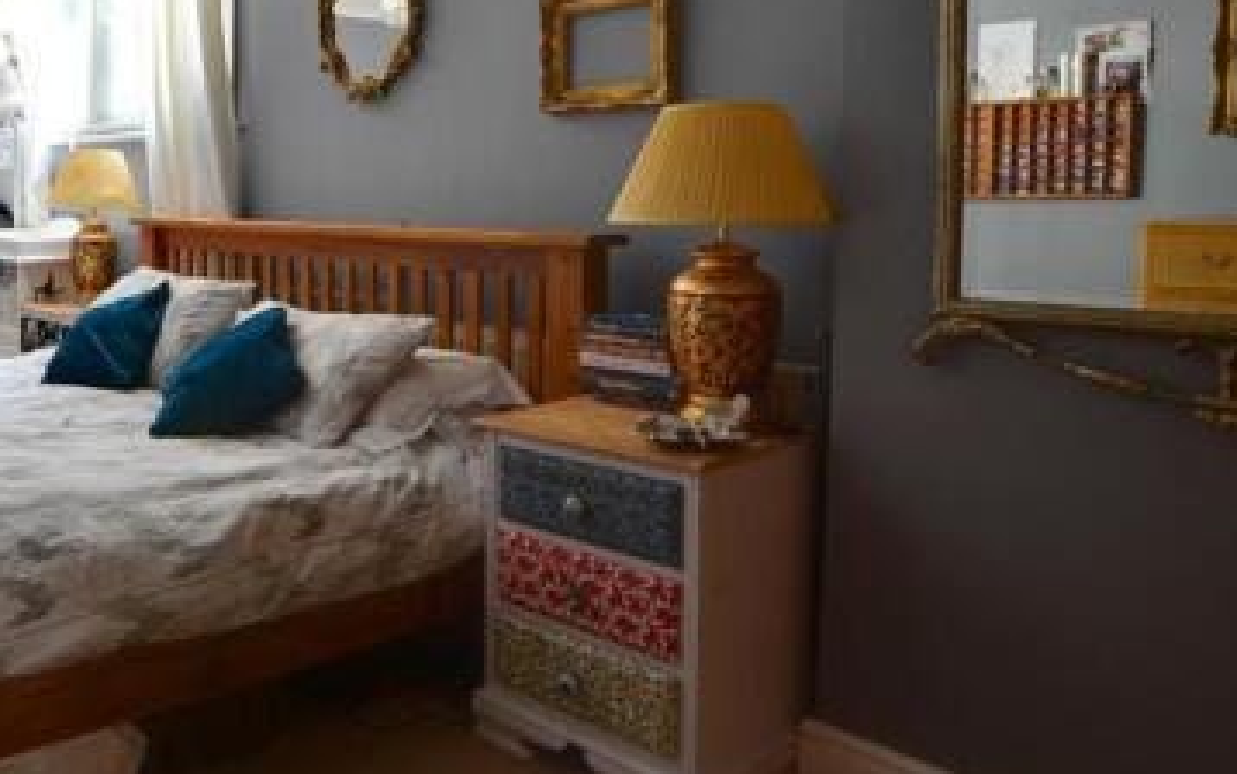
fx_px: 944
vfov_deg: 43.7
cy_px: 237
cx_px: 124
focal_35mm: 28
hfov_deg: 57.2
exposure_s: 1/3
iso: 400
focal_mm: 10
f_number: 11
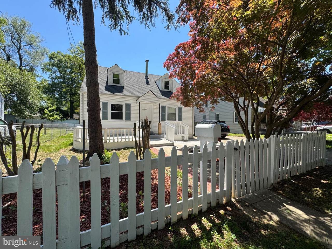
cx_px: 166
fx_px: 134
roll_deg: -1.4
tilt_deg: -0.5
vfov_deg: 85.7
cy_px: 124
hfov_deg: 102.1
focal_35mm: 14
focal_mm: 2.22
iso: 40
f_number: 2.2
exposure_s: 1/879
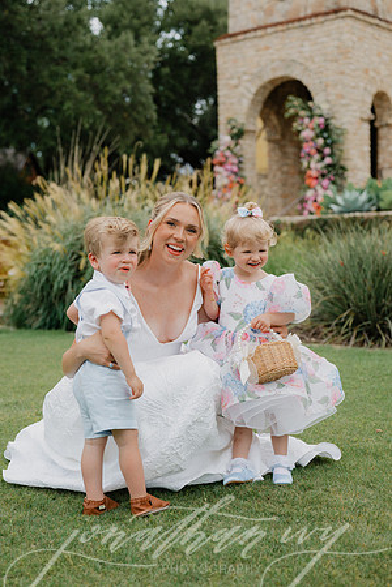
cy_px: 294
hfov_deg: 27.0
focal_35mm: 50
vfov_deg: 39.6
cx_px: 196
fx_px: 817
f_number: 3.2
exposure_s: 1/1250
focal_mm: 50
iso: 80
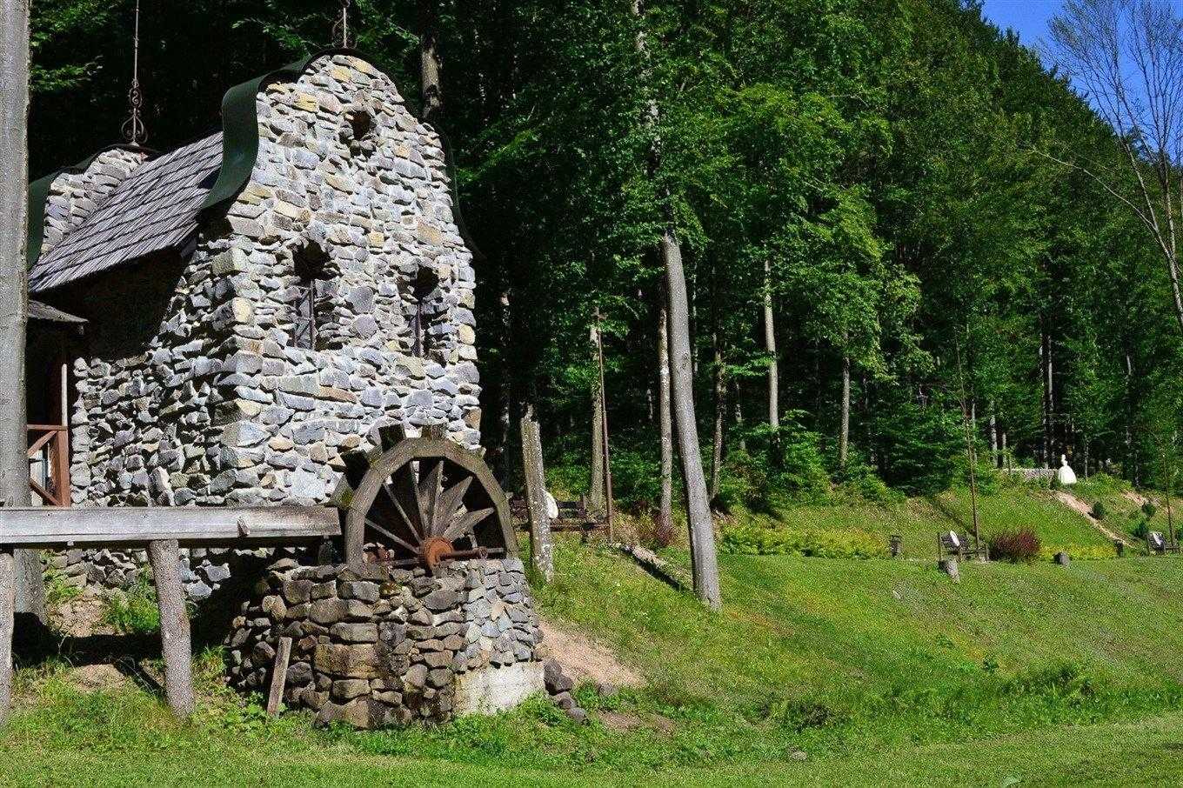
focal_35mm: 39
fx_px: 1281
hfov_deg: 49.6
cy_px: 394
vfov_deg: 34.2
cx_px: 592
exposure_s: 1/320
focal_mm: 26
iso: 400
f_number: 10
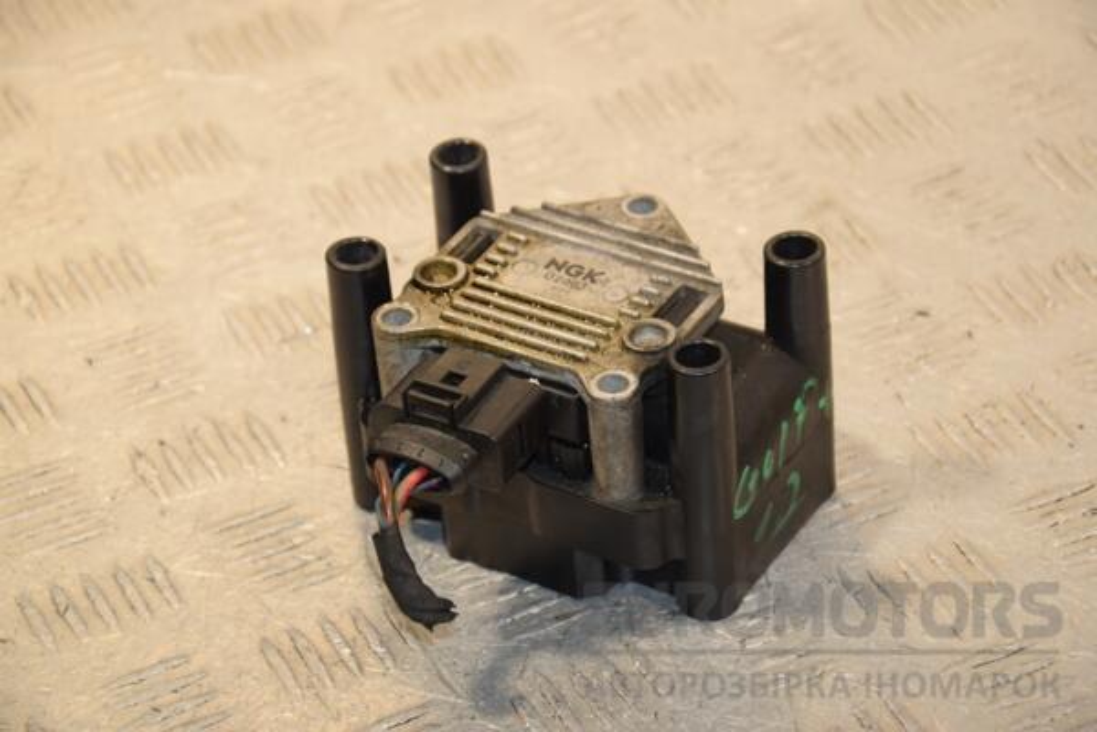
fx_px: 4205
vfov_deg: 9.9
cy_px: 366
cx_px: 548
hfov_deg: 14.9
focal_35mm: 138
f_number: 6.3
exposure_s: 1/200
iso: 800
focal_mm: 92
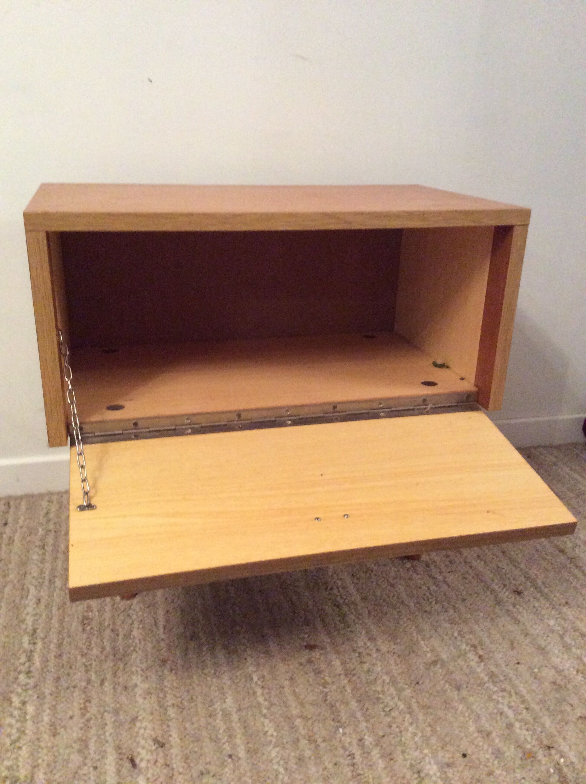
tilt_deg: -21.0
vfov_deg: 56.9
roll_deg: -2.3
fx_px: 724
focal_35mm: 32
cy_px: 392
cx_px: 293
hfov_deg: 44.1
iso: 400
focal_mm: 3.3
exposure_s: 1/17
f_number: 2.4
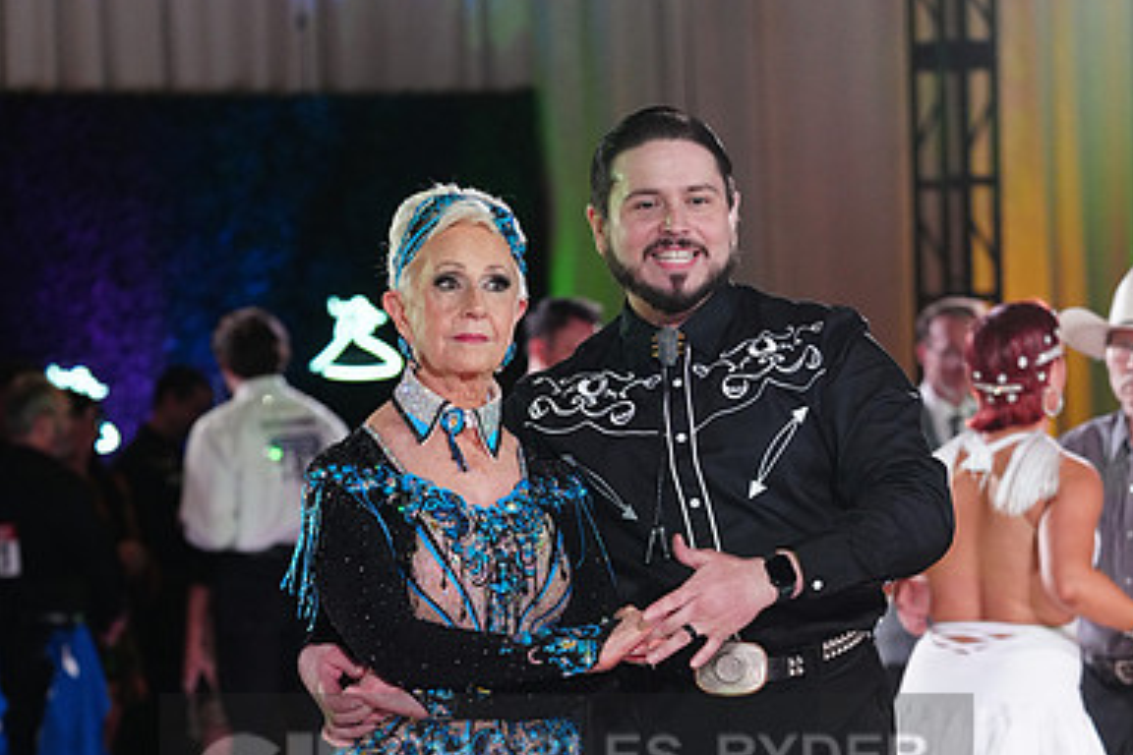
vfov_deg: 8.2
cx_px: 568
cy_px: 793
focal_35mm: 166
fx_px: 5224
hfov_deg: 12.4
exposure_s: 1/400
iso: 2500
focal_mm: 110
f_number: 4
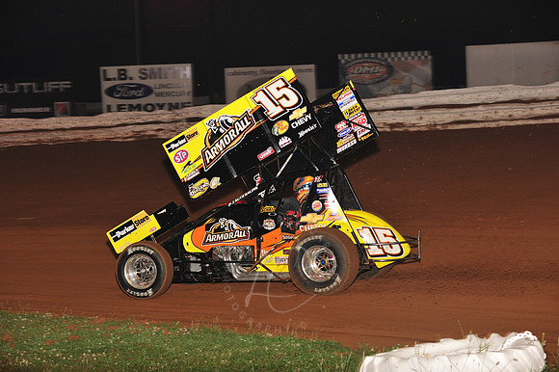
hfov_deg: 18.3
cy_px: 186
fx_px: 1738
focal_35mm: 112
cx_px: 280
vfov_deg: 12.2
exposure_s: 1/320
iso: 1000
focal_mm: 112
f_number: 6.3
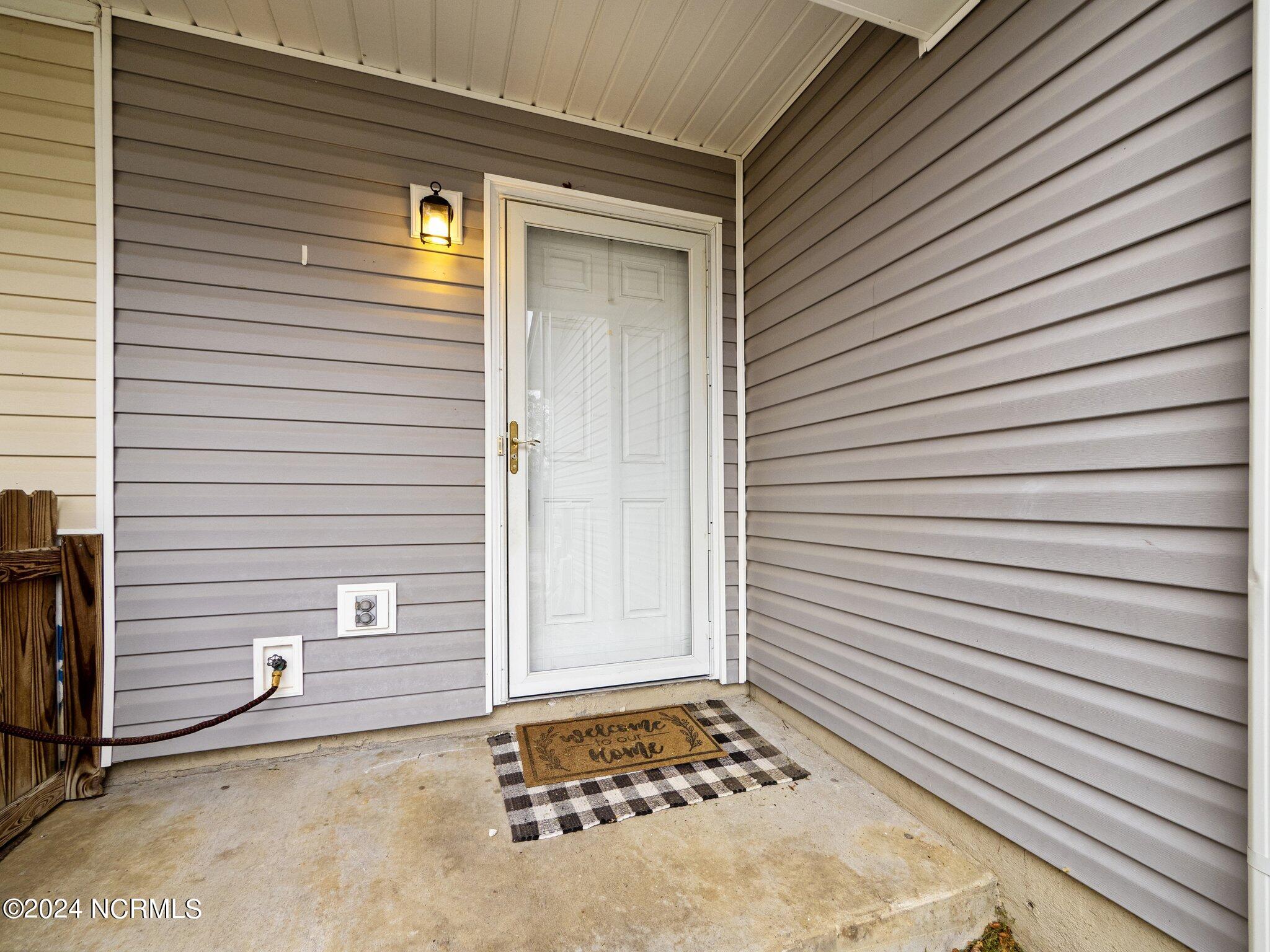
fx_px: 514
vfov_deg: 85.7
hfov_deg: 102.1
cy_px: 476
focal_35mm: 14
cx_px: 635
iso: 200
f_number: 5.6
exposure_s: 1/125
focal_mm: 7
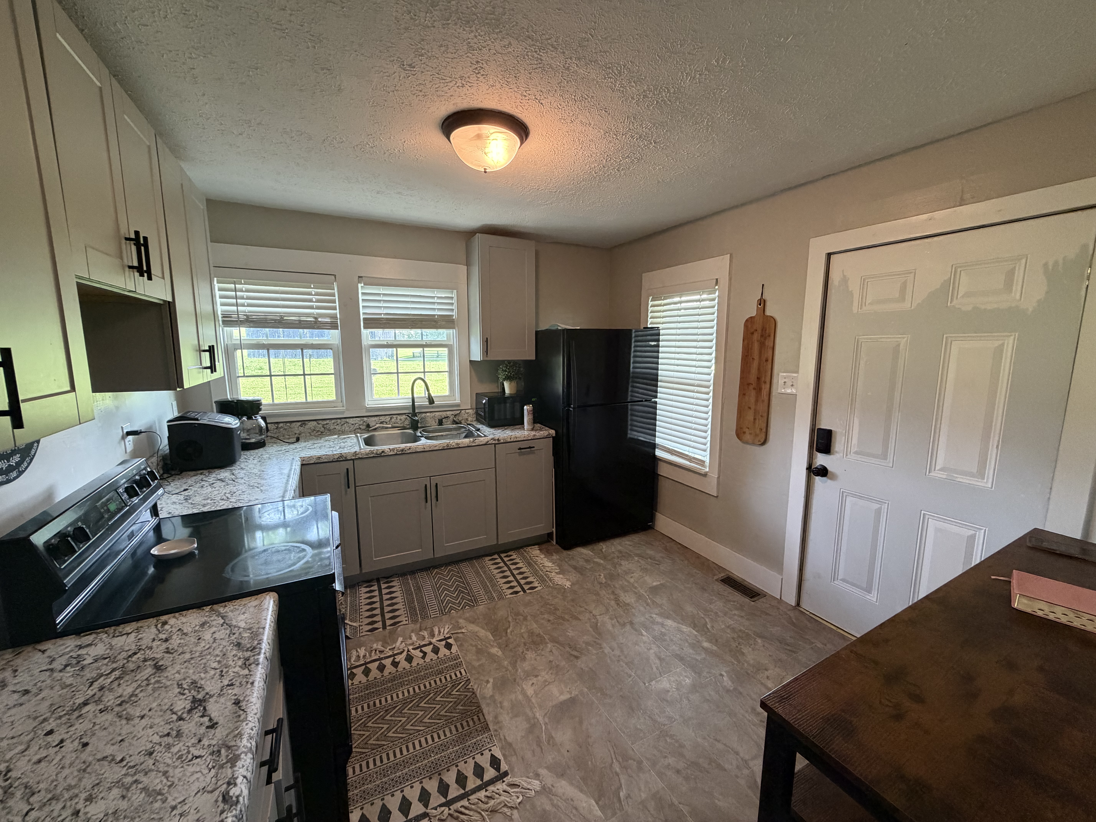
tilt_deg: -9.4
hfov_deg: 102.1
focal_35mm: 14
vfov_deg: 85.7
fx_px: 443
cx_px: 548
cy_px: 411
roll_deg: -0.5
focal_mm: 2.22
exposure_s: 1/60
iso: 320
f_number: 2.2
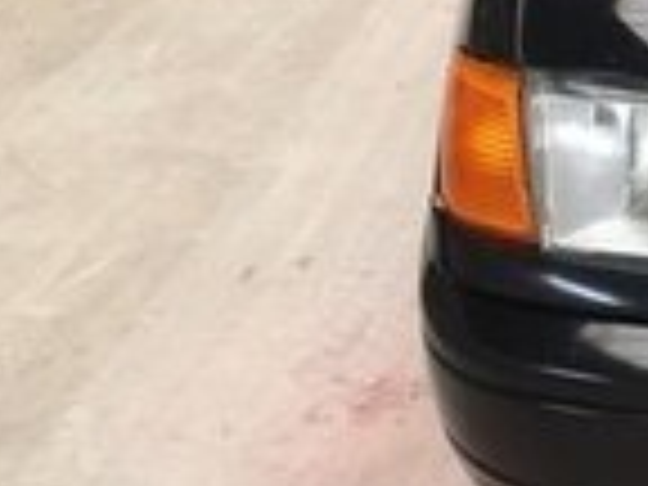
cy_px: -29
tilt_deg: -20.9
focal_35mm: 133
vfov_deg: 11.0
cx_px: 1305
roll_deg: +0.4
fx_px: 2490
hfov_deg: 12.9
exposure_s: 1/100
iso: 32
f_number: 2.2
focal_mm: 4.15
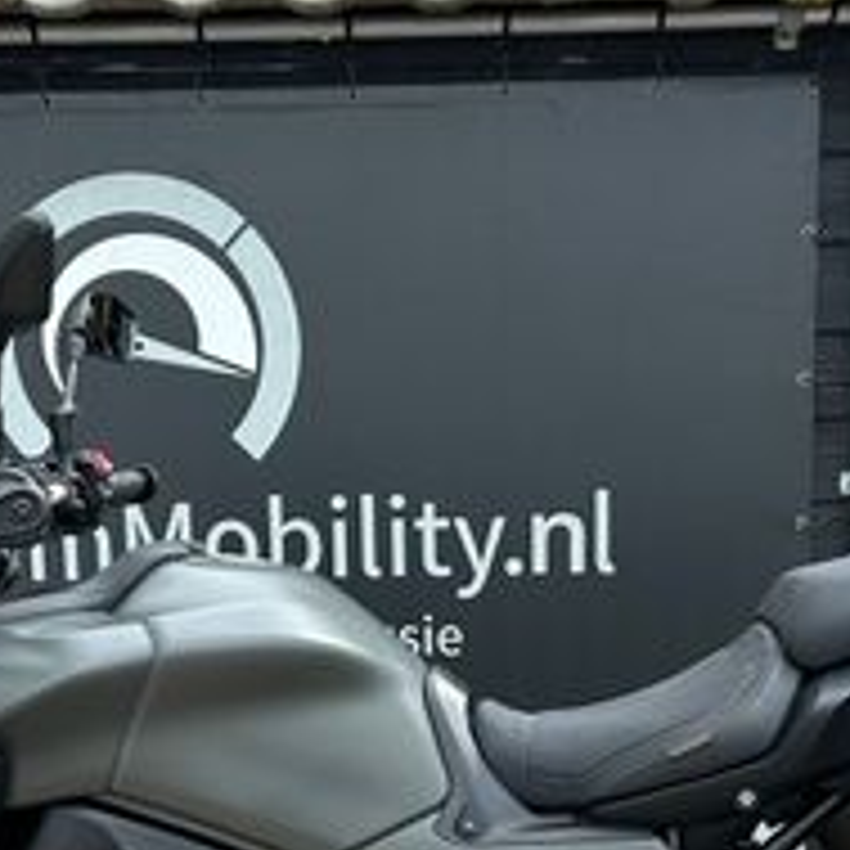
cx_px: 472
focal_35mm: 72
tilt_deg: -11.0
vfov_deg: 23.0
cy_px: 854
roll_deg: +0.3
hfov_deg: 24.0
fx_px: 2000
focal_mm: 6.86
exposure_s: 1/989
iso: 80
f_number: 1.78
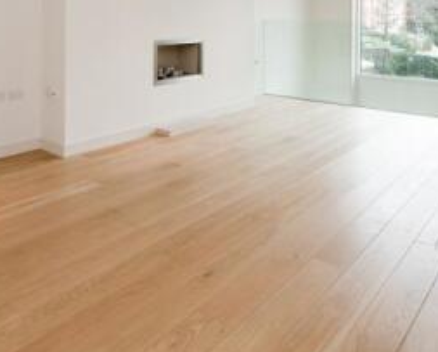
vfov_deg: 40.5
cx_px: 185
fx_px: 441
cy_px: 43
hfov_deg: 52.6
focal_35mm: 34
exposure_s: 1/13
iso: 200
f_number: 8
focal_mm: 14
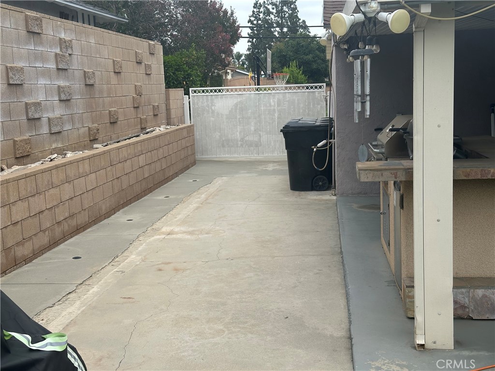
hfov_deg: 39.7
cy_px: 186
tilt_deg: -7.3
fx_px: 686
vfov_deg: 30.3
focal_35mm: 48
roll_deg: +2.2
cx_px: 248
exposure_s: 1/1815
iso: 64
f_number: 1.78
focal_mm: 6.86
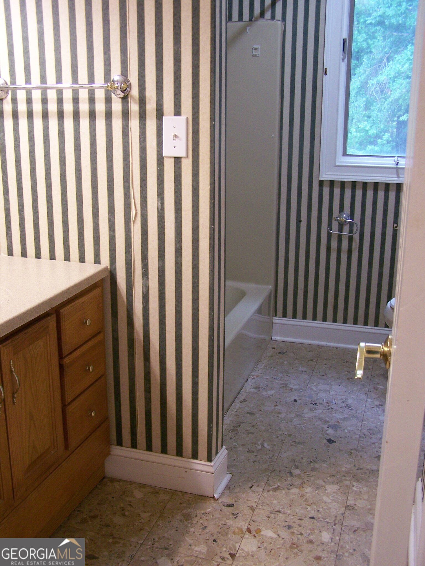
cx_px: 212
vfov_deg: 49.0
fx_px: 622
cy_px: 283
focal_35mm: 38
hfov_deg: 37.7
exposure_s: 1/15
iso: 160
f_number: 2.8
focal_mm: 6.3
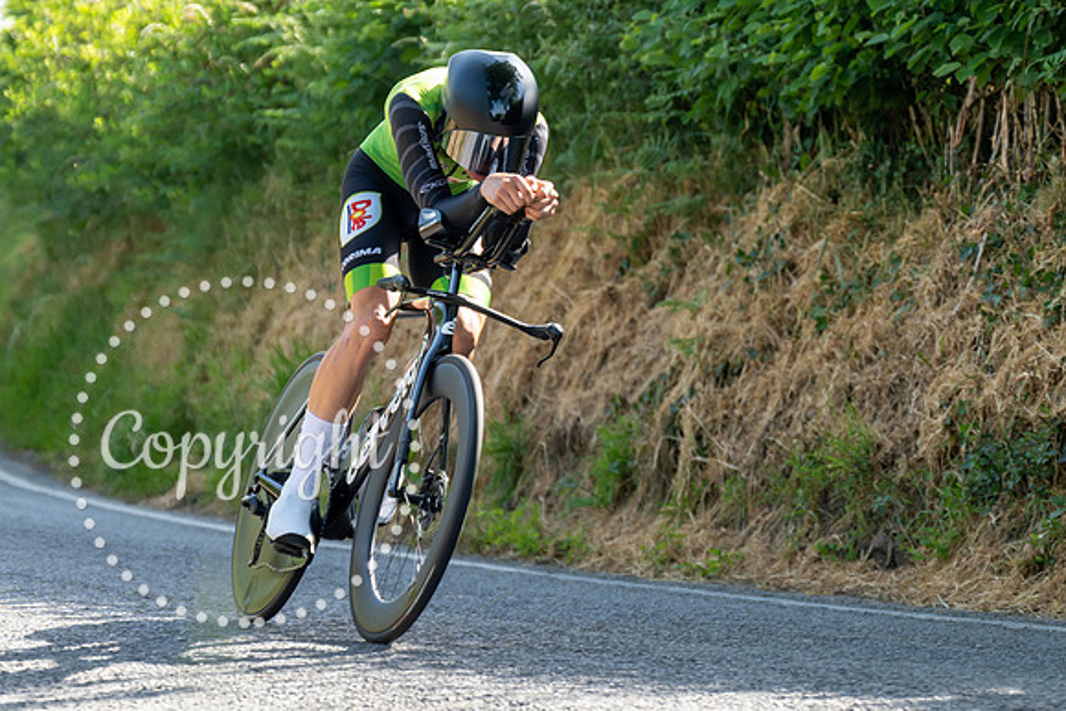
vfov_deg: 6.6
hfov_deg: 9.9
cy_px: 311
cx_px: 531
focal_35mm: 208
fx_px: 6166
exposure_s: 1/1000
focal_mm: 133
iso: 640
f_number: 4
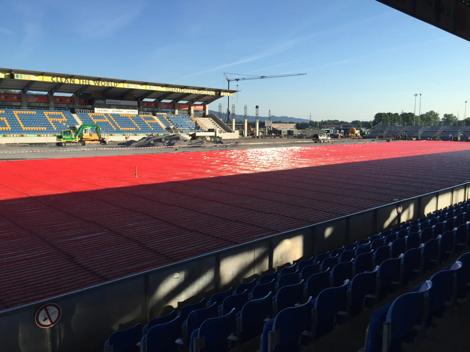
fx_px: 394
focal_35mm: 29
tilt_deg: -8.4
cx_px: 235
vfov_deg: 48.2
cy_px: 176
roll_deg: -0.6
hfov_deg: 61.7
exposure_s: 1/1130
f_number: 2.2
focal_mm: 4.15
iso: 32
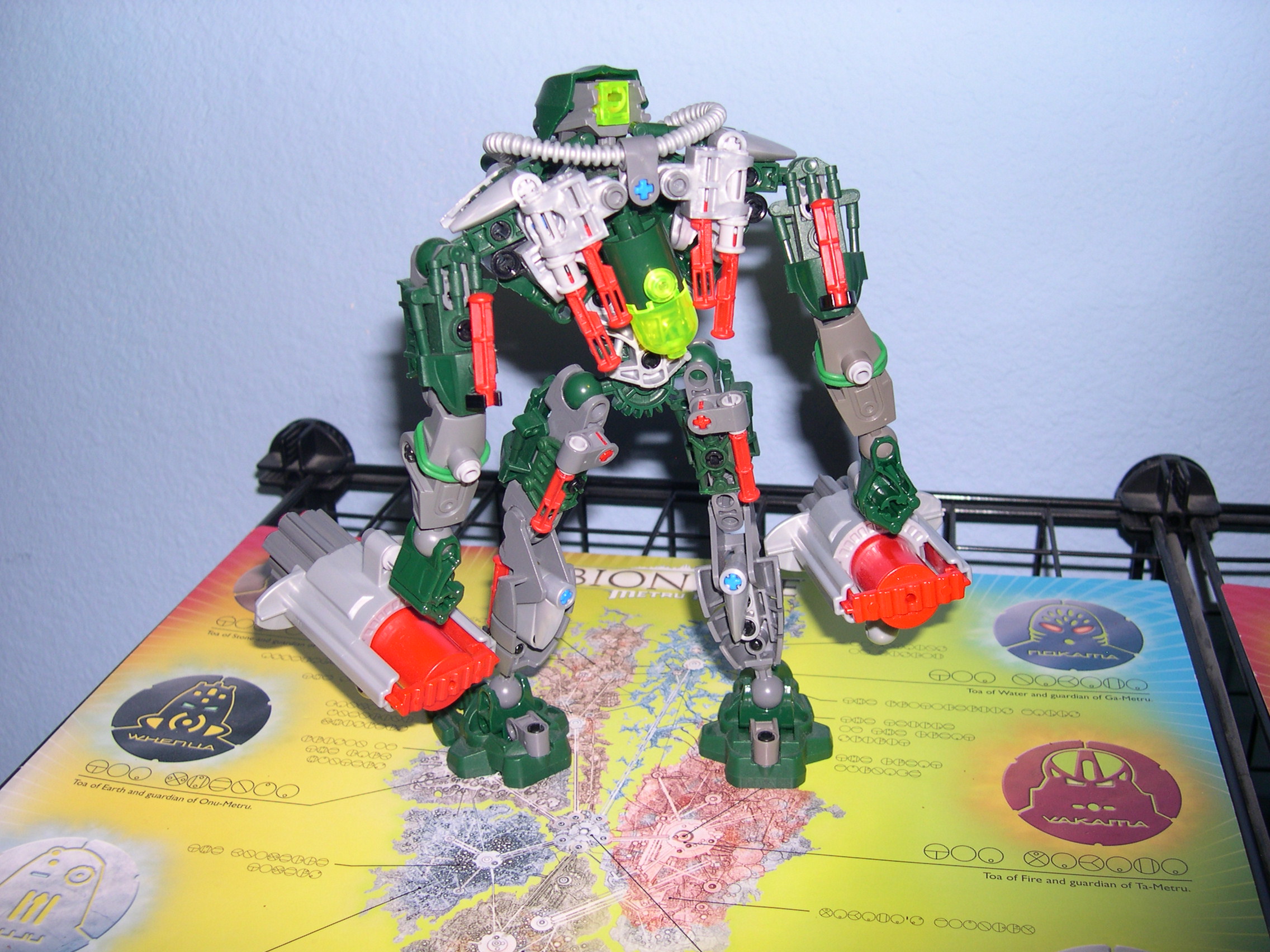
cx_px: 635
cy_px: 476
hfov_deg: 49.0
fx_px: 1394
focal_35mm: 38
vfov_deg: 37.7
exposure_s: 1/60
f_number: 2.8
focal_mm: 8
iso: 100
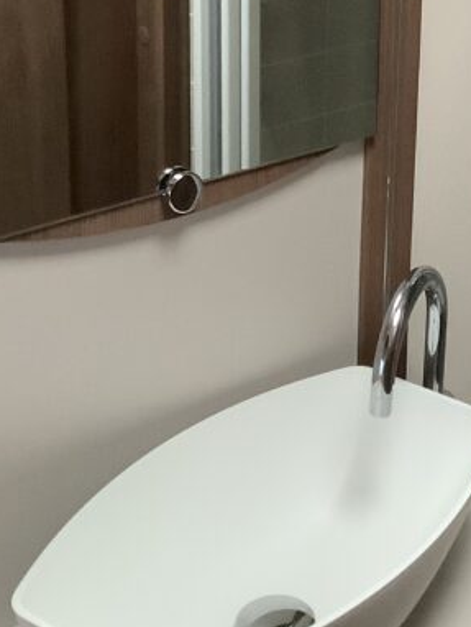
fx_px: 1504
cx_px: 412
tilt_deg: -17.1
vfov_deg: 22.6
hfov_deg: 17.6
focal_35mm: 83
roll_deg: -2.4
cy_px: 0
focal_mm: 3.3
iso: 500
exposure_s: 1/30
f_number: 2.4
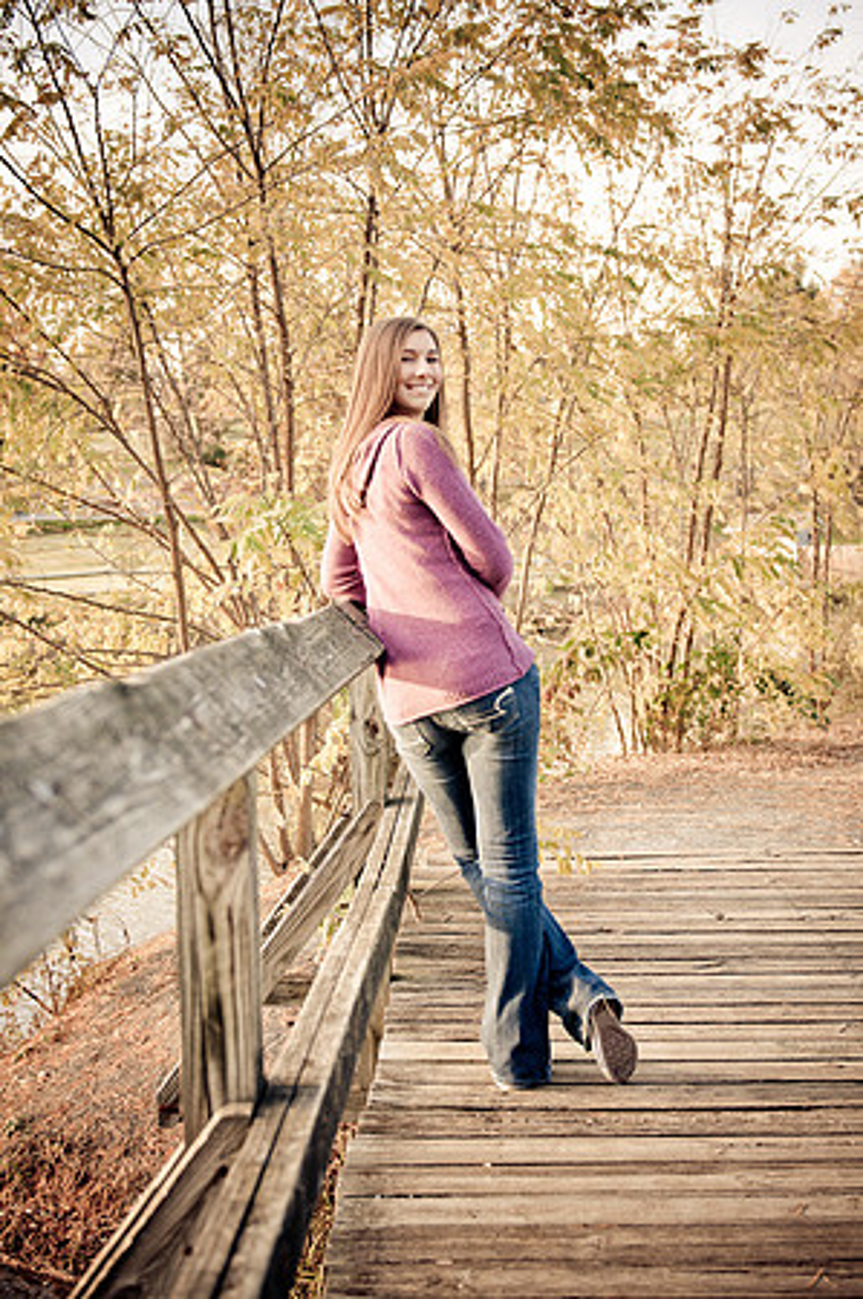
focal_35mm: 48
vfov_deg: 41.2
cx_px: 432
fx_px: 1730
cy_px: 650
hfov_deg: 28.0
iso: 100
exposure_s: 1/250
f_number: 2.8
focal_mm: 32
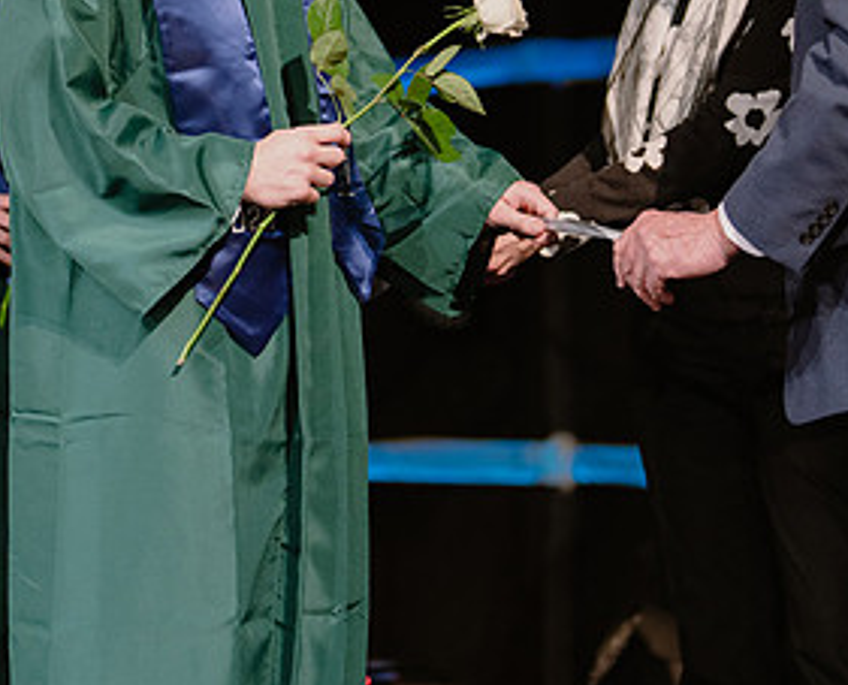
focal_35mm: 136
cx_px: 308
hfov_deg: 14.1
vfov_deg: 11.3
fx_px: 3426
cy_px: 22
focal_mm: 50
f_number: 1.2
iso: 640
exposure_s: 1/320
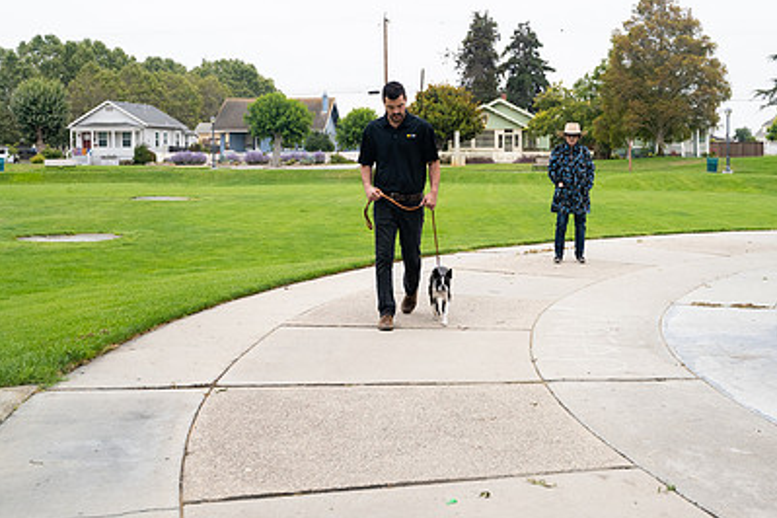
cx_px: 454
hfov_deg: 41.0
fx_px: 1036
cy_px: 209
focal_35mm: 48
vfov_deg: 28.0
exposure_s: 1/500
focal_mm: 33
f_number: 4
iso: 640
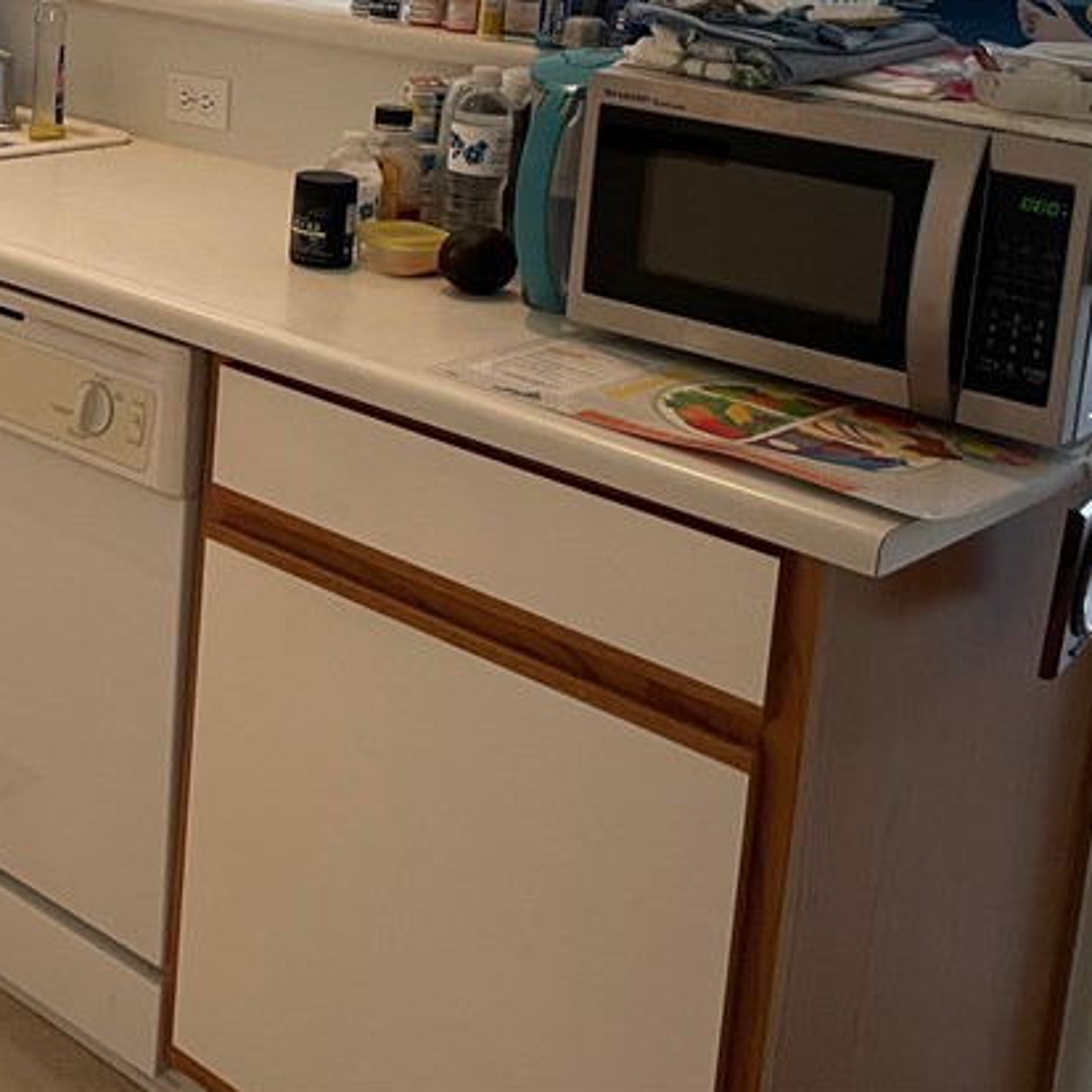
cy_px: 85
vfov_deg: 28.7
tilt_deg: -9.7
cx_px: -53
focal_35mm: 57
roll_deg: -2.4
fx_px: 2034
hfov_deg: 27.9
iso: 100
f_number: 1.6
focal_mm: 4.2
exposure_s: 1/60
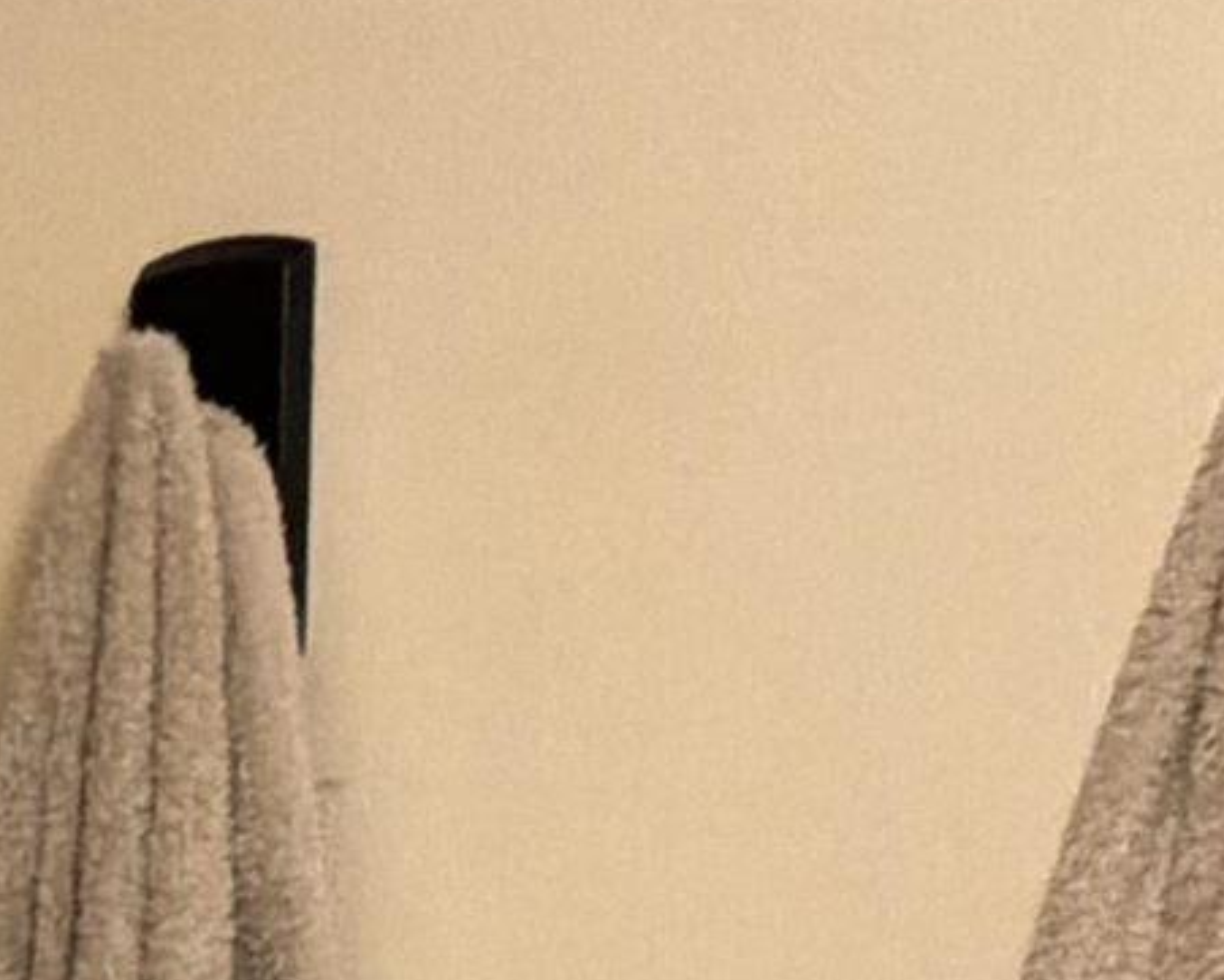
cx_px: -1115
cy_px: 2783
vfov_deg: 7.5
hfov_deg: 9.7
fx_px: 6739
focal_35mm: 186
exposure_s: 1/60
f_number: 1.8
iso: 125
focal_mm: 3
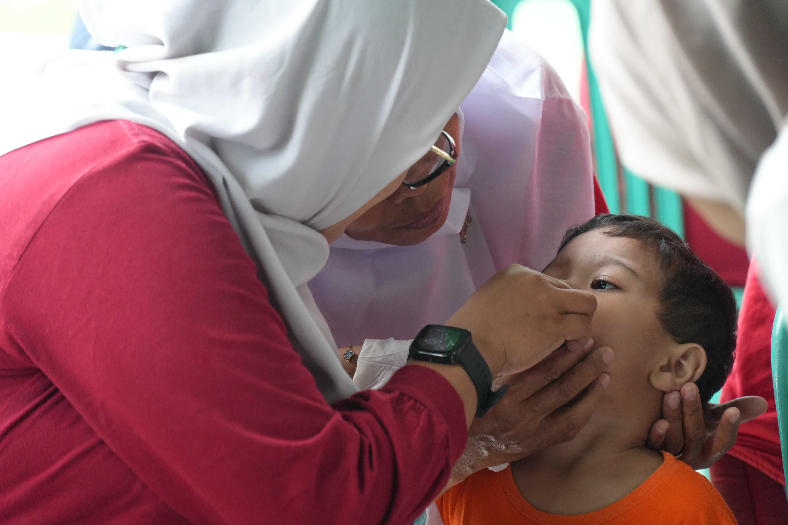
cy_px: 262
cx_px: 394
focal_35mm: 154
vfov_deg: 8.9
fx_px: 3381
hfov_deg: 13.3
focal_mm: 103
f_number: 4
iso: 1600
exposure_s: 1/160
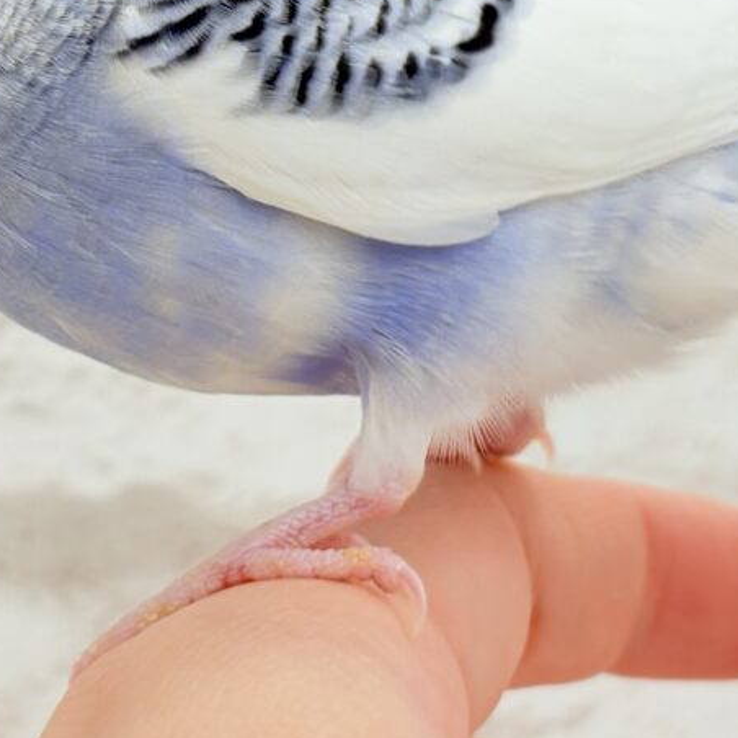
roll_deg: -0.6
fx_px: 2943
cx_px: 199
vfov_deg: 14.2
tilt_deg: +5.4
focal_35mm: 122
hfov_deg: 14.2
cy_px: 149
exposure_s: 1/100
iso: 64
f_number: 1.6
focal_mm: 5.96
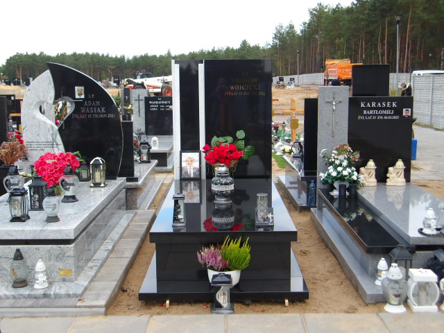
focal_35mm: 42
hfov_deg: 44.8
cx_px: 222
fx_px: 539
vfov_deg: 34.3
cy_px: 166
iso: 100
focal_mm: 7.6
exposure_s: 1/114
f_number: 3.7
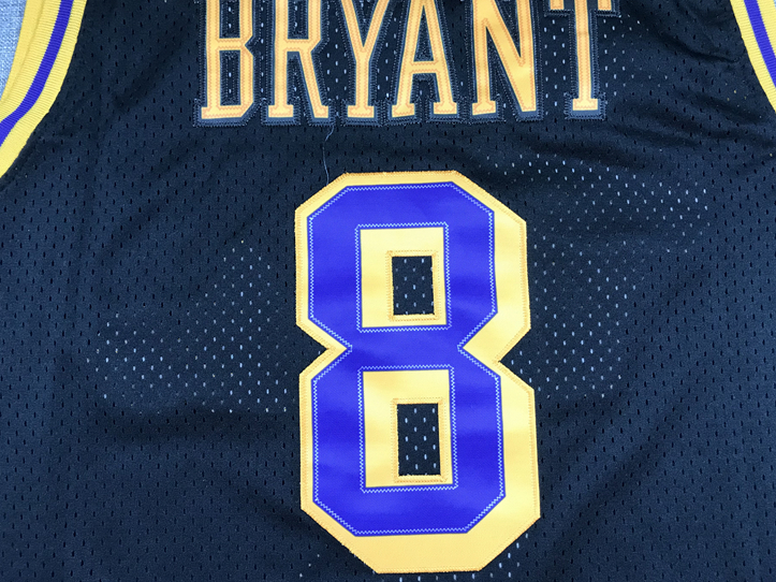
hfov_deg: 58.4
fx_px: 695
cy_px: 278
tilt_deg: -83.9
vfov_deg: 45.4
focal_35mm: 31
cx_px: 397
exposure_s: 1/25
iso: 40
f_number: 1.8
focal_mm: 3.99
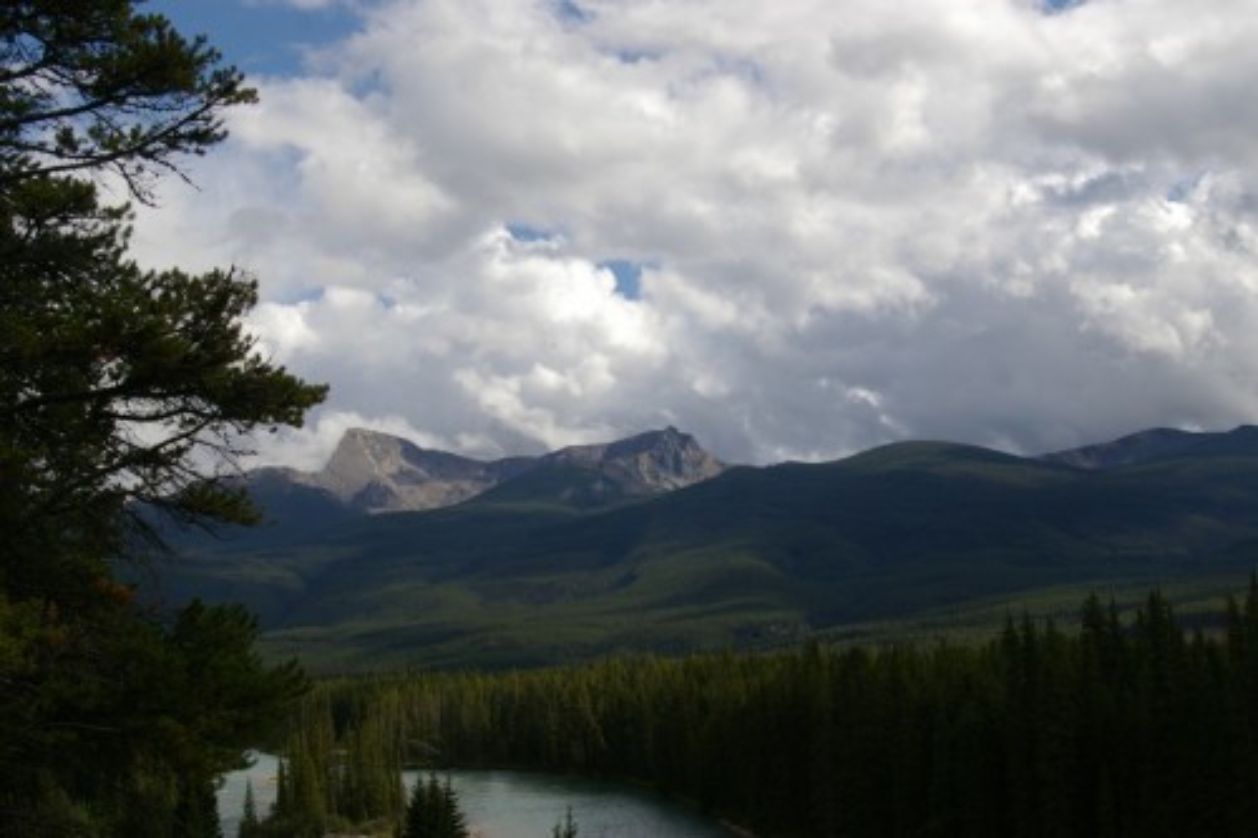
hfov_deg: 42.3
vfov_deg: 28.9
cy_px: 419
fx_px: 1624
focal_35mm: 46
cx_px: 629
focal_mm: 31
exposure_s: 1/500
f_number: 8
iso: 200
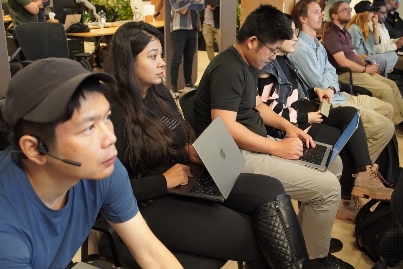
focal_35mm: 36
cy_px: 135
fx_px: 397
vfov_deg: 37.3
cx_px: 205
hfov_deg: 53.8
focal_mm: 23
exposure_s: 1/160
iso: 5000
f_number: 4
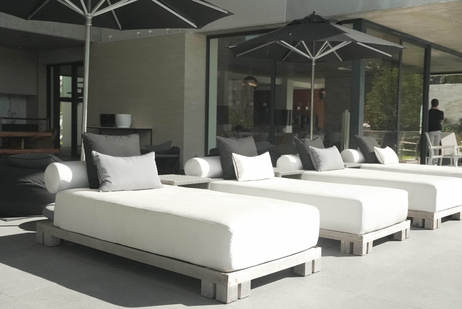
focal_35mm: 42
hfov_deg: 46.3
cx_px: 230
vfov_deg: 31.9
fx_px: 541
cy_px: 153
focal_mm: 41.1
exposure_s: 1/8000
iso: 12800
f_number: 3.2
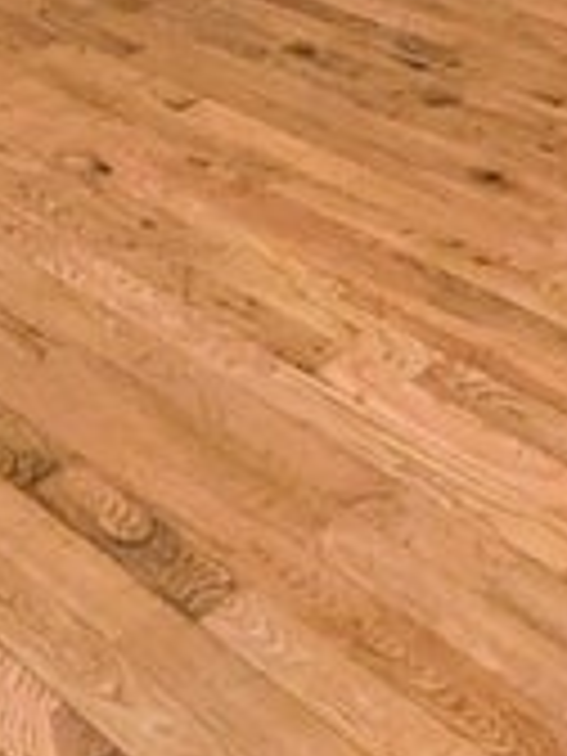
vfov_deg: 20.1
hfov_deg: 18.9
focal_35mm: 71
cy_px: -594
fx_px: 1551
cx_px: 781
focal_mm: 1.85
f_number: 2.2
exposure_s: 1/44.6
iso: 74
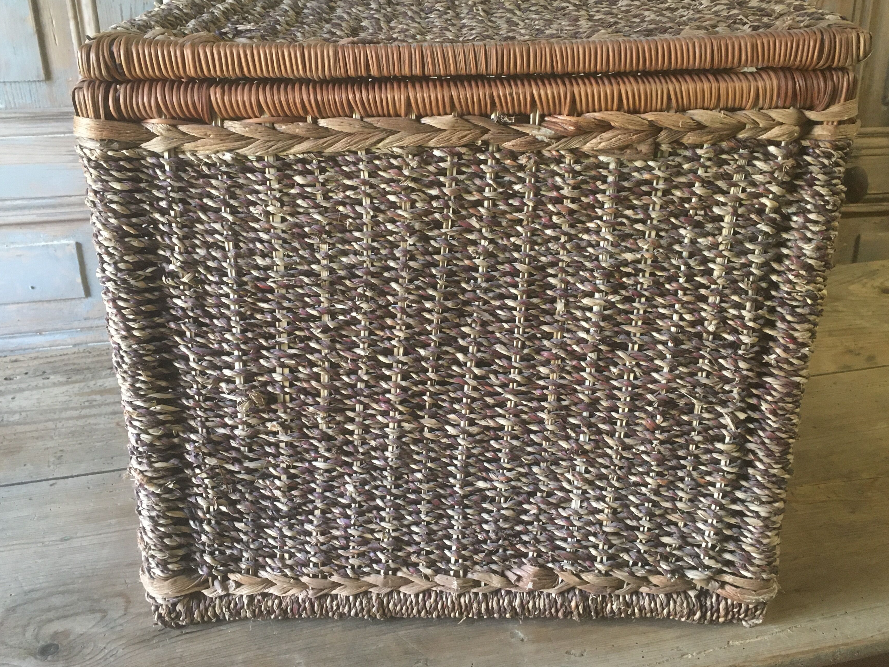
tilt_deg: -24.8
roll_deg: +0.9
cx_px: 437
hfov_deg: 54.0
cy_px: 302
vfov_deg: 41.7
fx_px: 873
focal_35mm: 34
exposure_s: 1/33
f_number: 2.2
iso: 200
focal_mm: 4.15
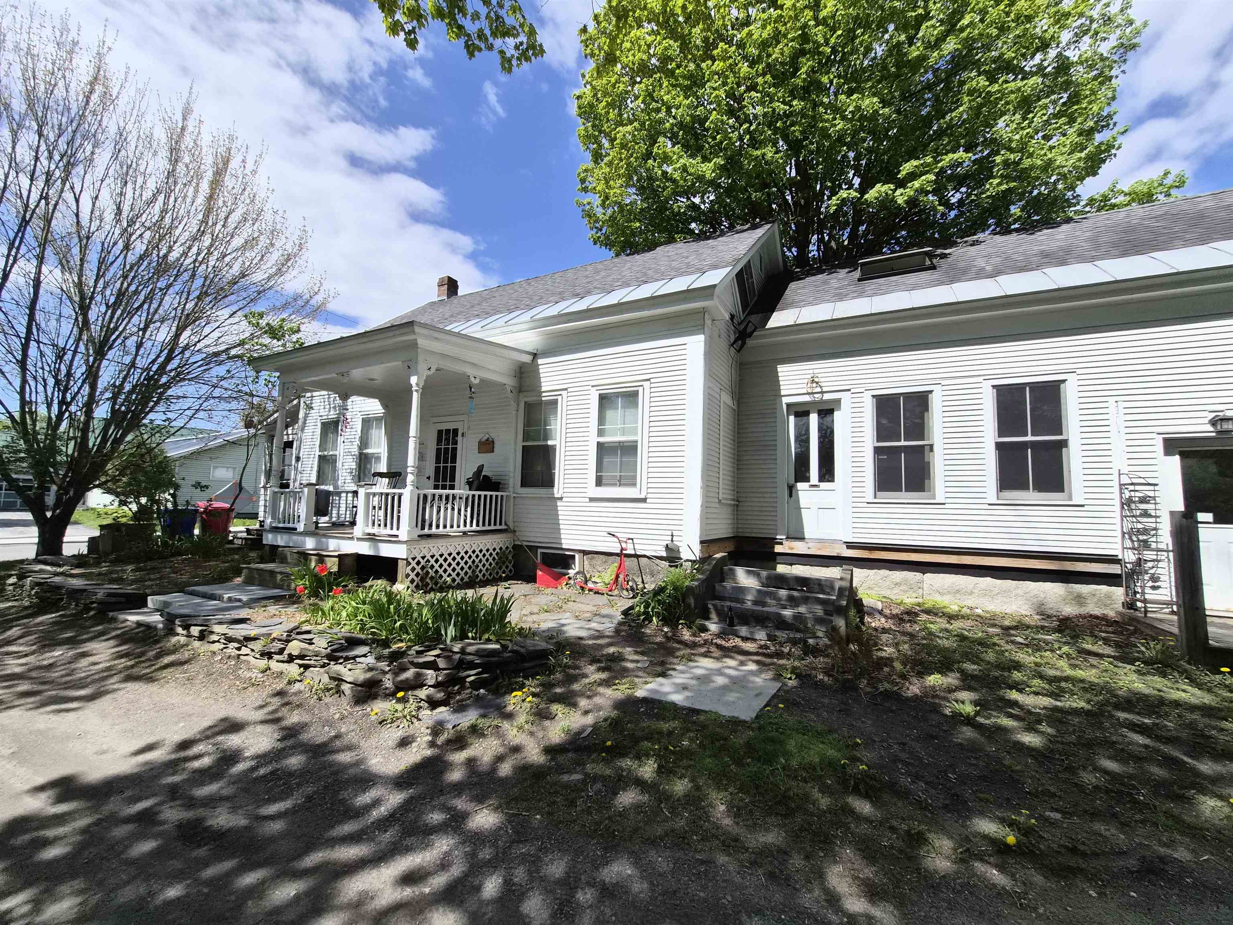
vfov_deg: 89.9
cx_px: 616
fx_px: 463
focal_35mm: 13
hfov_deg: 106.2
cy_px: 462
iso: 25
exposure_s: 1/1548
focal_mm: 1.7
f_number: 2.2
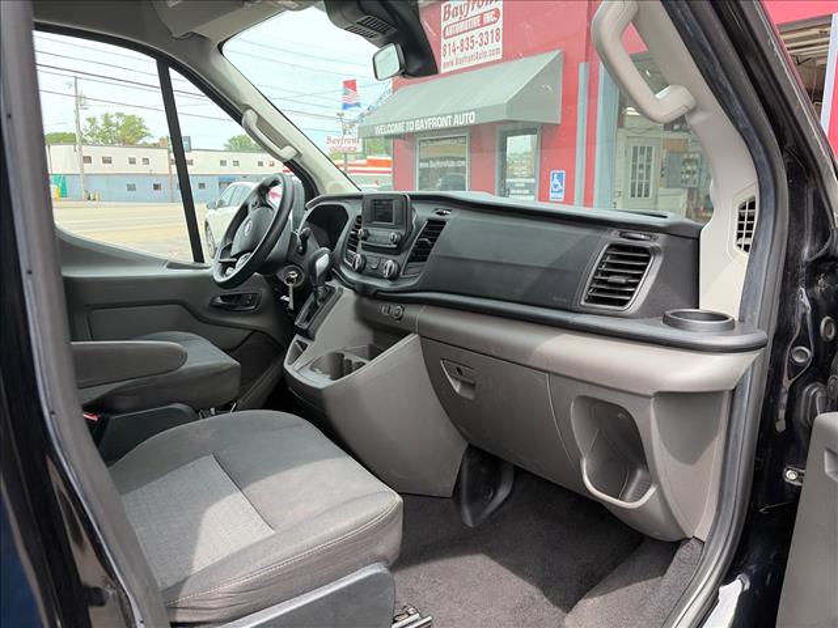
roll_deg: +1.6
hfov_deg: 67.3
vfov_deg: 53.1
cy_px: 314
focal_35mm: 26
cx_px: 419
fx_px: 629
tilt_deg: -12.0
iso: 64
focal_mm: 5.96
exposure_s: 1/618
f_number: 1.6
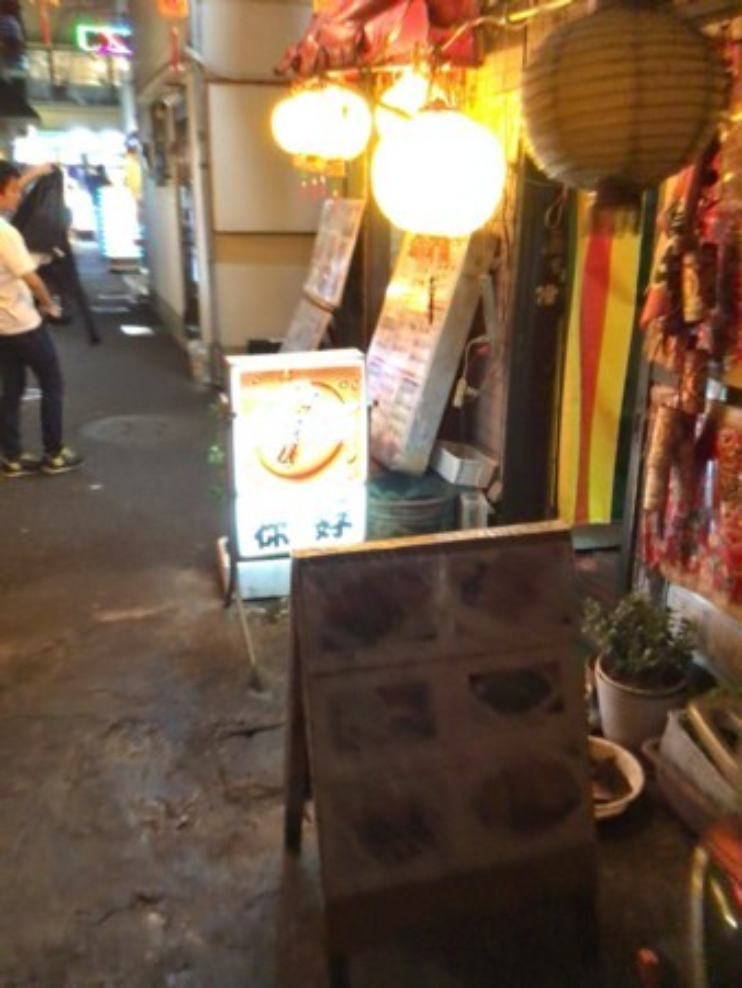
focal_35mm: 31
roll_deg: -0.5
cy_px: 494
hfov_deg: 45.5
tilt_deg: -21.0
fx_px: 885
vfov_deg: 58.3
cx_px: 371
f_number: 2.4
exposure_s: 1/30
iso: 800
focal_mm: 3.3
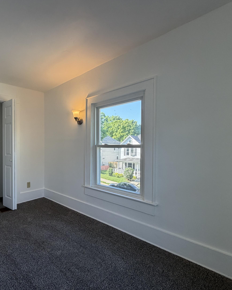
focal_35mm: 19
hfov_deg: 66.6
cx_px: 59
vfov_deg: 83.3
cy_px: 150
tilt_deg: -0.6
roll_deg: -0.4
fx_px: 163
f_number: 2.2
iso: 125
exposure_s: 1/120
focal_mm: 2.22
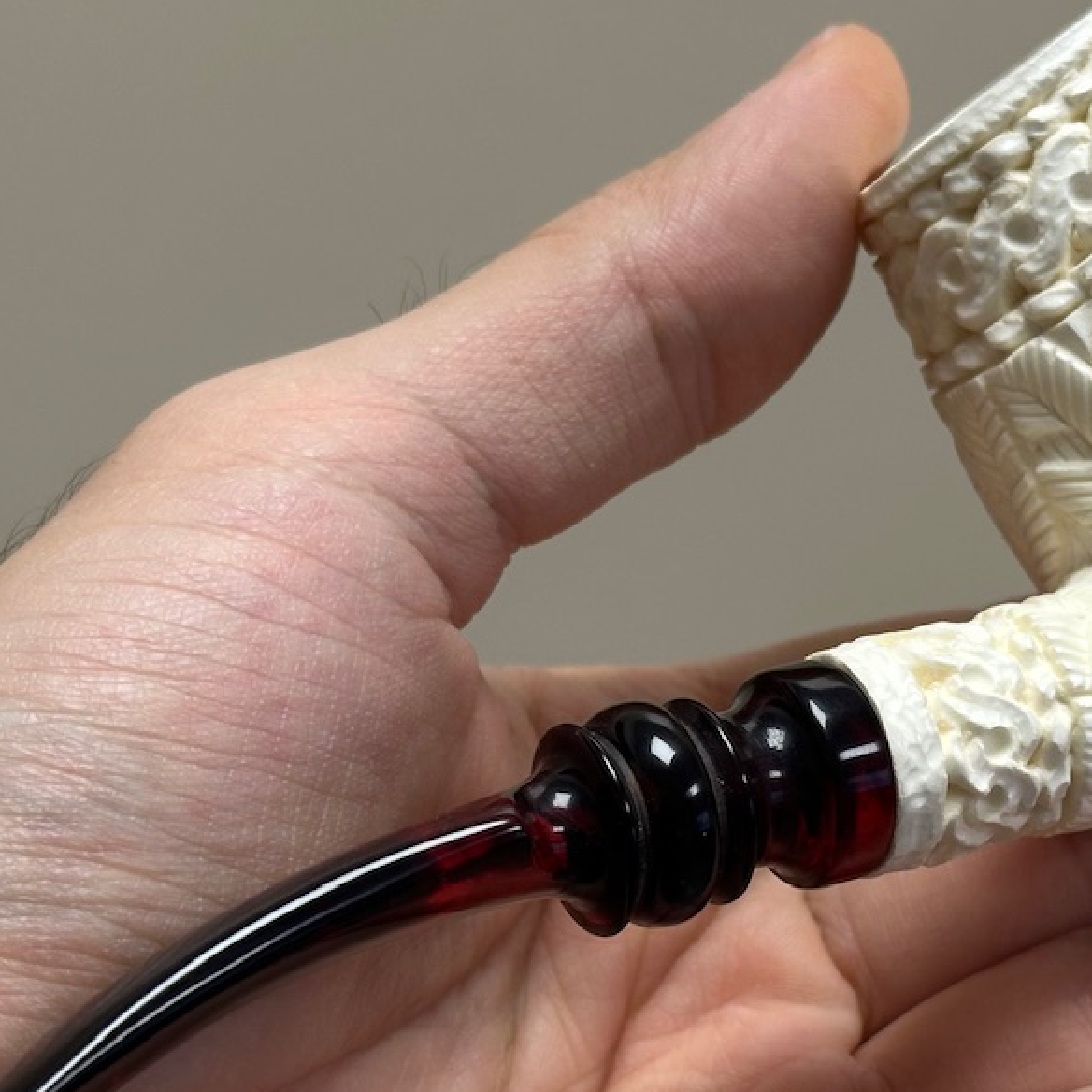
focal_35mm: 93
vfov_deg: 18.7
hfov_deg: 18.6
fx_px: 3319
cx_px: 787
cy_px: 651
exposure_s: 1/121
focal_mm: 6.86
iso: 80
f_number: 1.78
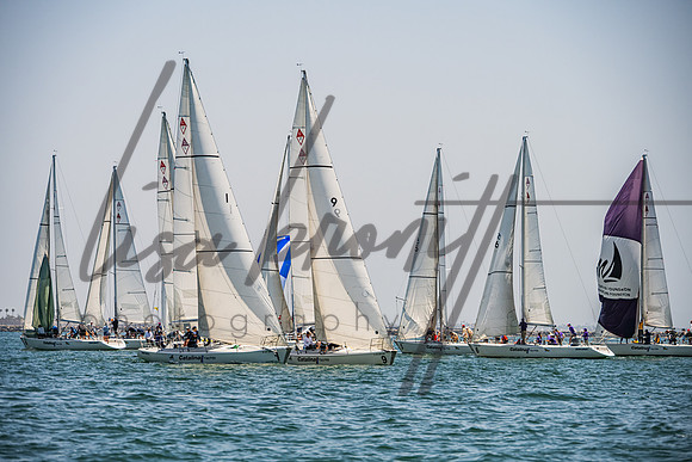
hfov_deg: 10.8
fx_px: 3653
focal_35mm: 190
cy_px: 231
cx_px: 346
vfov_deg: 7.2
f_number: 8
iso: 400
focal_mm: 190
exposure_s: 1/2000
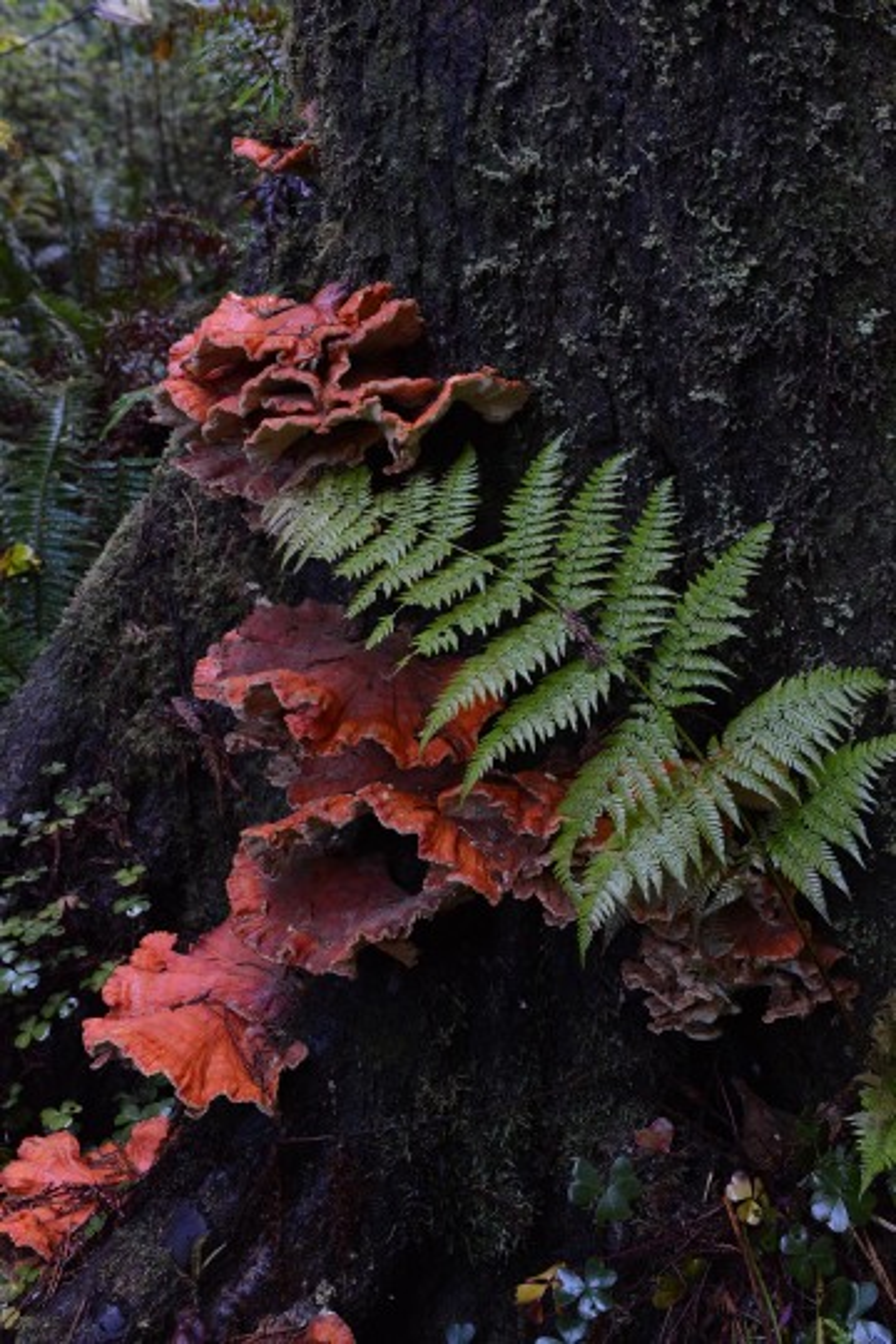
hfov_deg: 28.1
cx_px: 448
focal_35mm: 48
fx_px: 1792
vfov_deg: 41.1
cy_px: 672
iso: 2000
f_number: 7.1
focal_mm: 48
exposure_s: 1/30
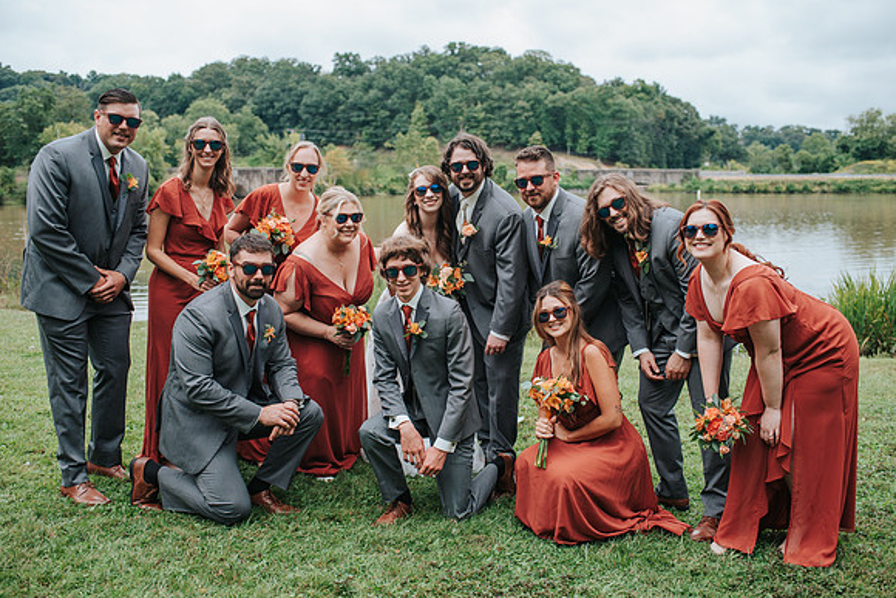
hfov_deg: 53.5
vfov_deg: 37.1
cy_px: 299
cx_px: 453
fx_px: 890
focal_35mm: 36
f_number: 3.2
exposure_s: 1/800
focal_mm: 35
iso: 200
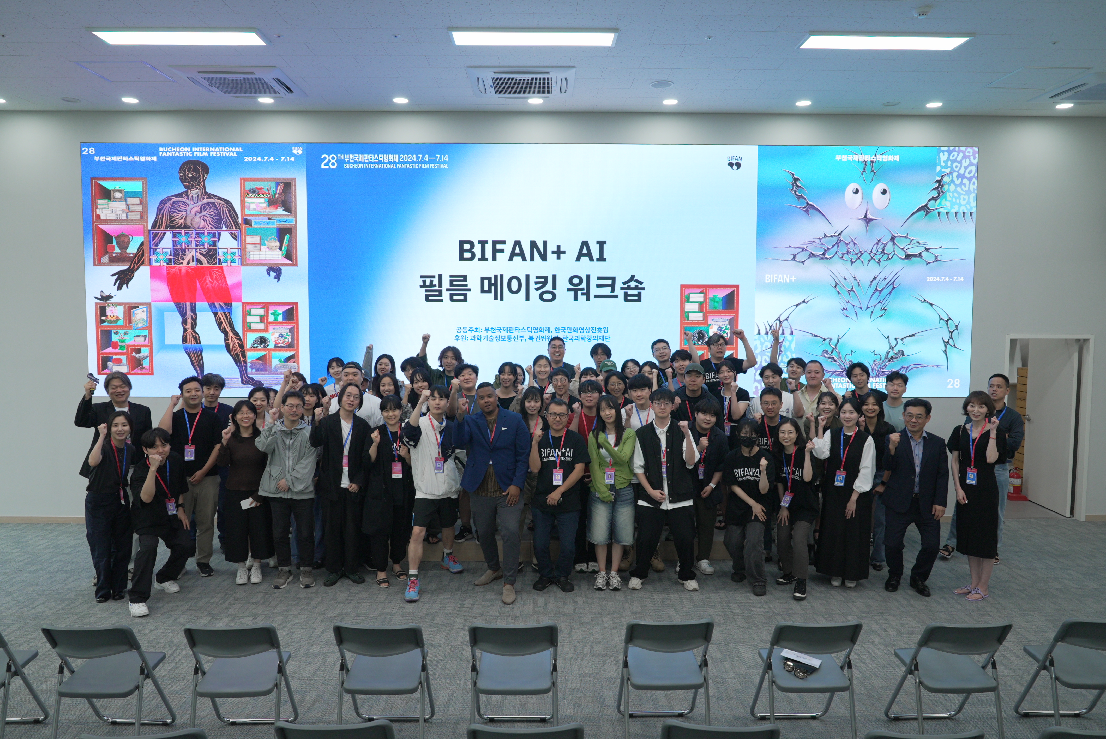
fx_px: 738
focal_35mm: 24
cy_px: 370
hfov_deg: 73.7
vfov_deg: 53.2
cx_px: 553
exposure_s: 1/125
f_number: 5
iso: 1000
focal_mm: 24
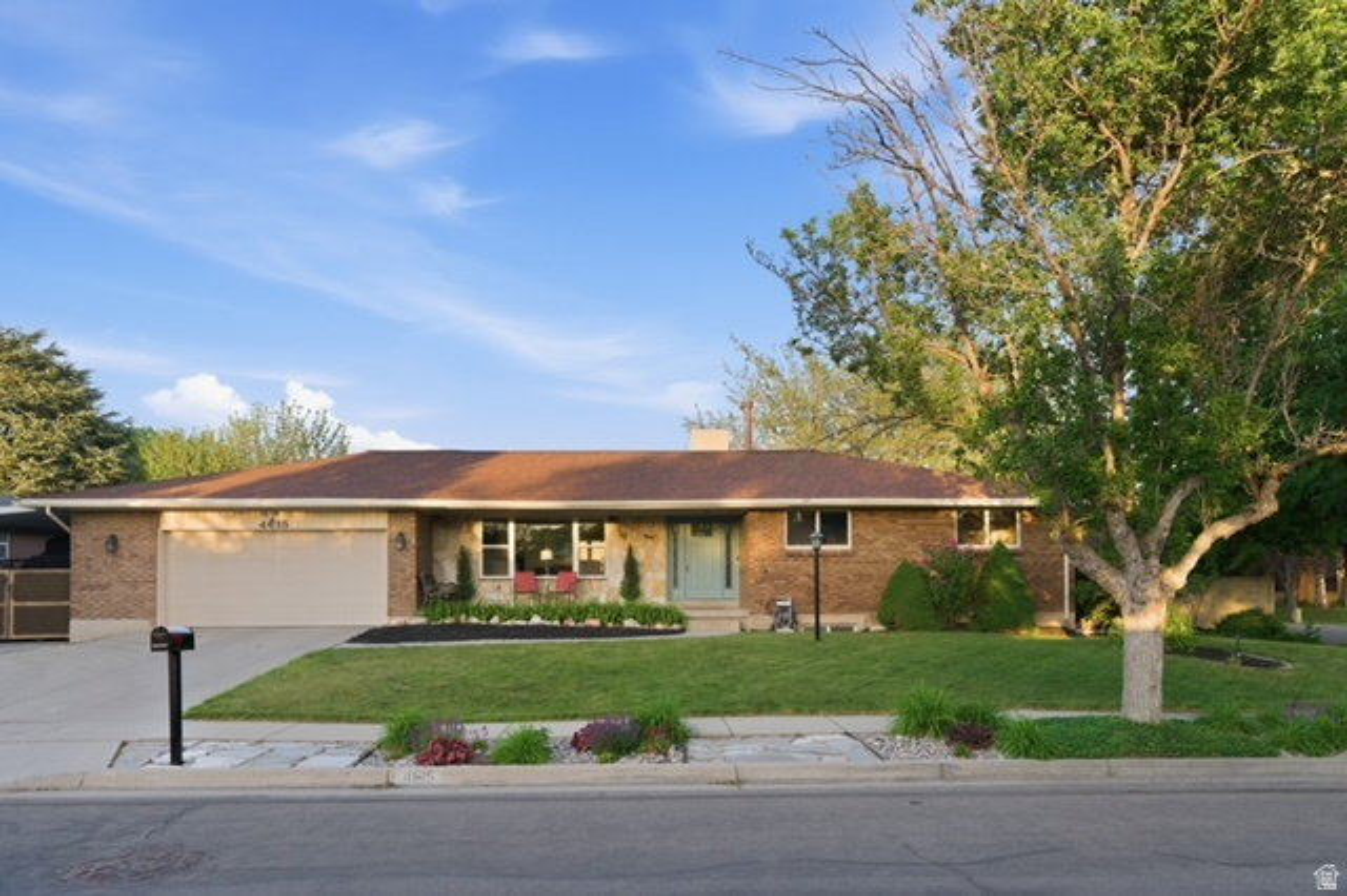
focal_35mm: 24
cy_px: 448
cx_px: 674
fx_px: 897
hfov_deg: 73.8
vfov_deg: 53.1
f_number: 10
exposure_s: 1/30
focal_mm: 24
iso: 100
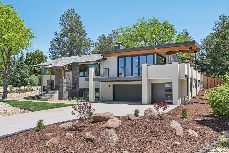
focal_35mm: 30
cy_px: 76
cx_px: 114
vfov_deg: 43.6
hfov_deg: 61.9
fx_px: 191
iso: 100
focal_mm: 30
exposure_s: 1/60
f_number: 8
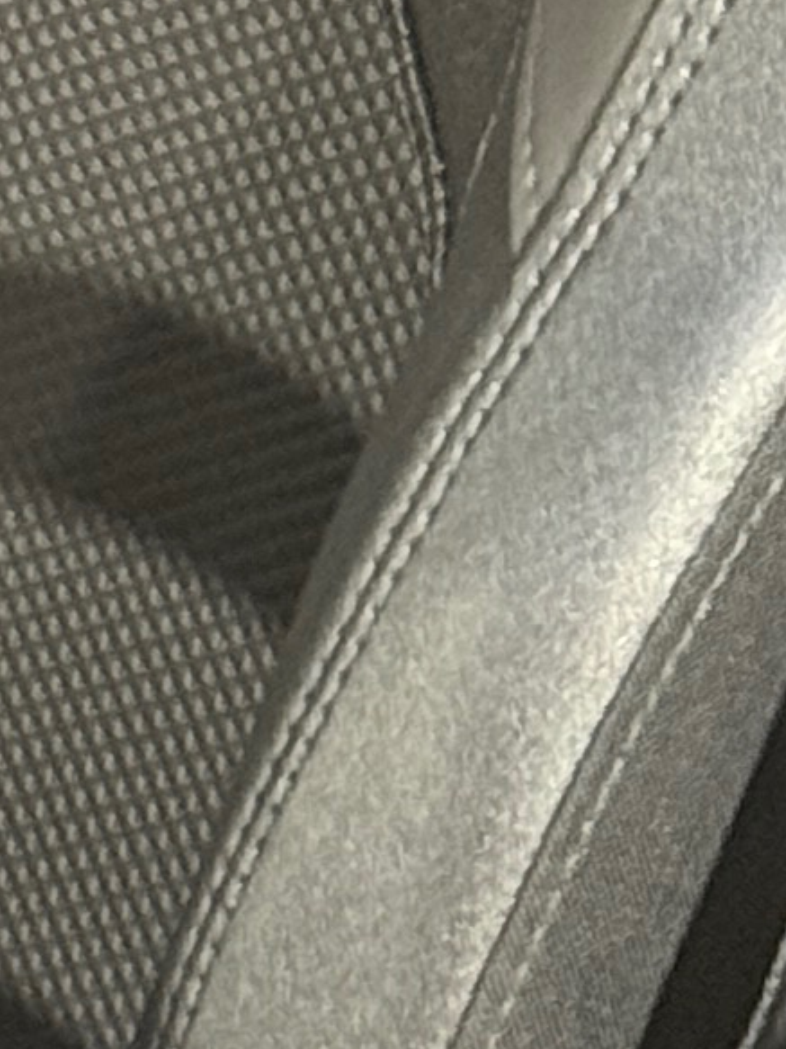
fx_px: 10055
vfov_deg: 6.0
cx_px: -1209
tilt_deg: -25.1
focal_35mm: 332
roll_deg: +3.6
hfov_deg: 4.4
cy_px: 77
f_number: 1.78
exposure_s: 1/32
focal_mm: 6.76
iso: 500
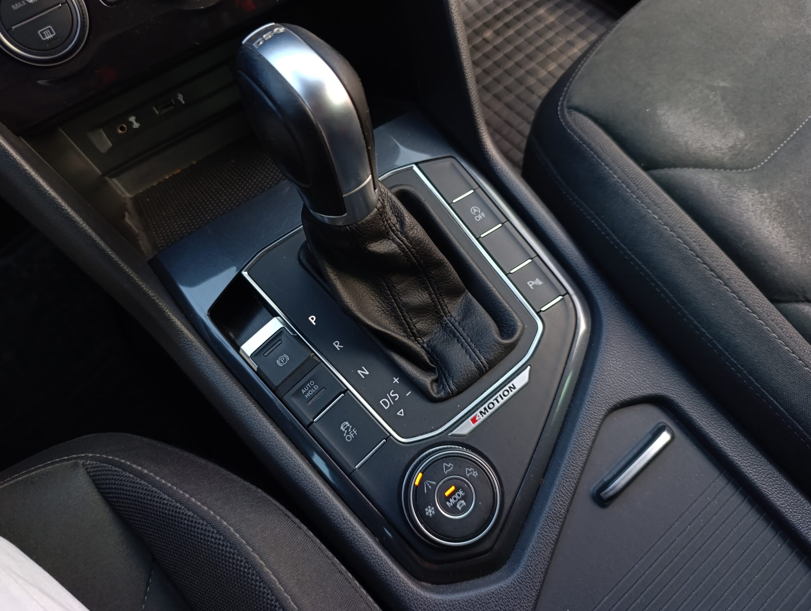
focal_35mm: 24
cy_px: 295
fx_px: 563
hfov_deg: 71.5
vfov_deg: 56.9
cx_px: 391
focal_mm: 6.14
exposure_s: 1/100
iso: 500
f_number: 1.6
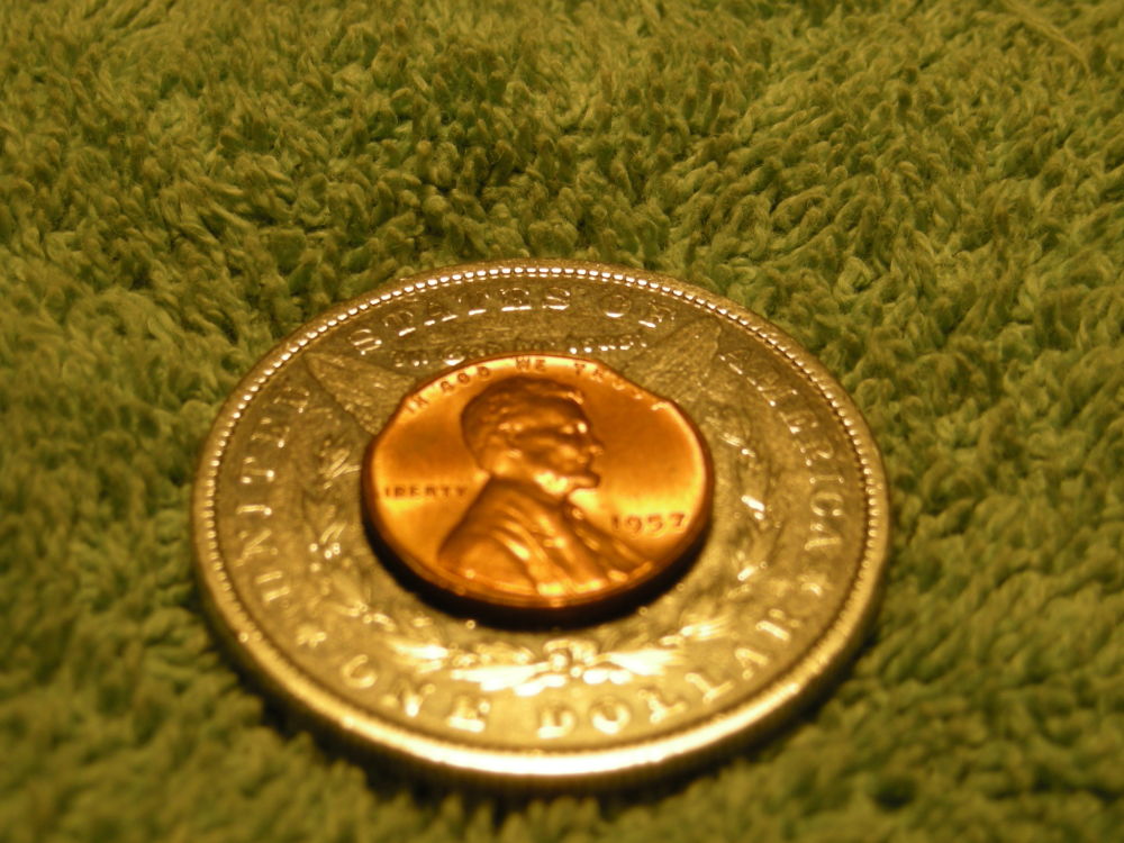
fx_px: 2468
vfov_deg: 19.4
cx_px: 562
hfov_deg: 25.7
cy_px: 422
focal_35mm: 76
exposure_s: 1/52.1
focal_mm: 12.3
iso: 68
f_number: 3.9
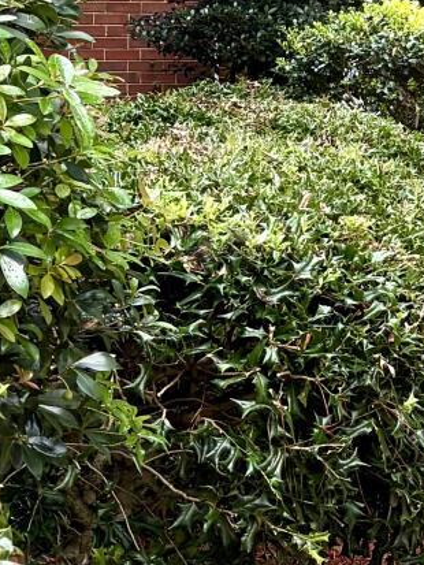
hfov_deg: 11.2
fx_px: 2057
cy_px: 10
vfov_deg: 15.4
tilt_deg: +2.1
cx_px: 676
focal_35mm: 126
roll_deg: -0.9
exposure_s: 1/596
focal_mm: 5.96
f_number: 1.6
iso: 64
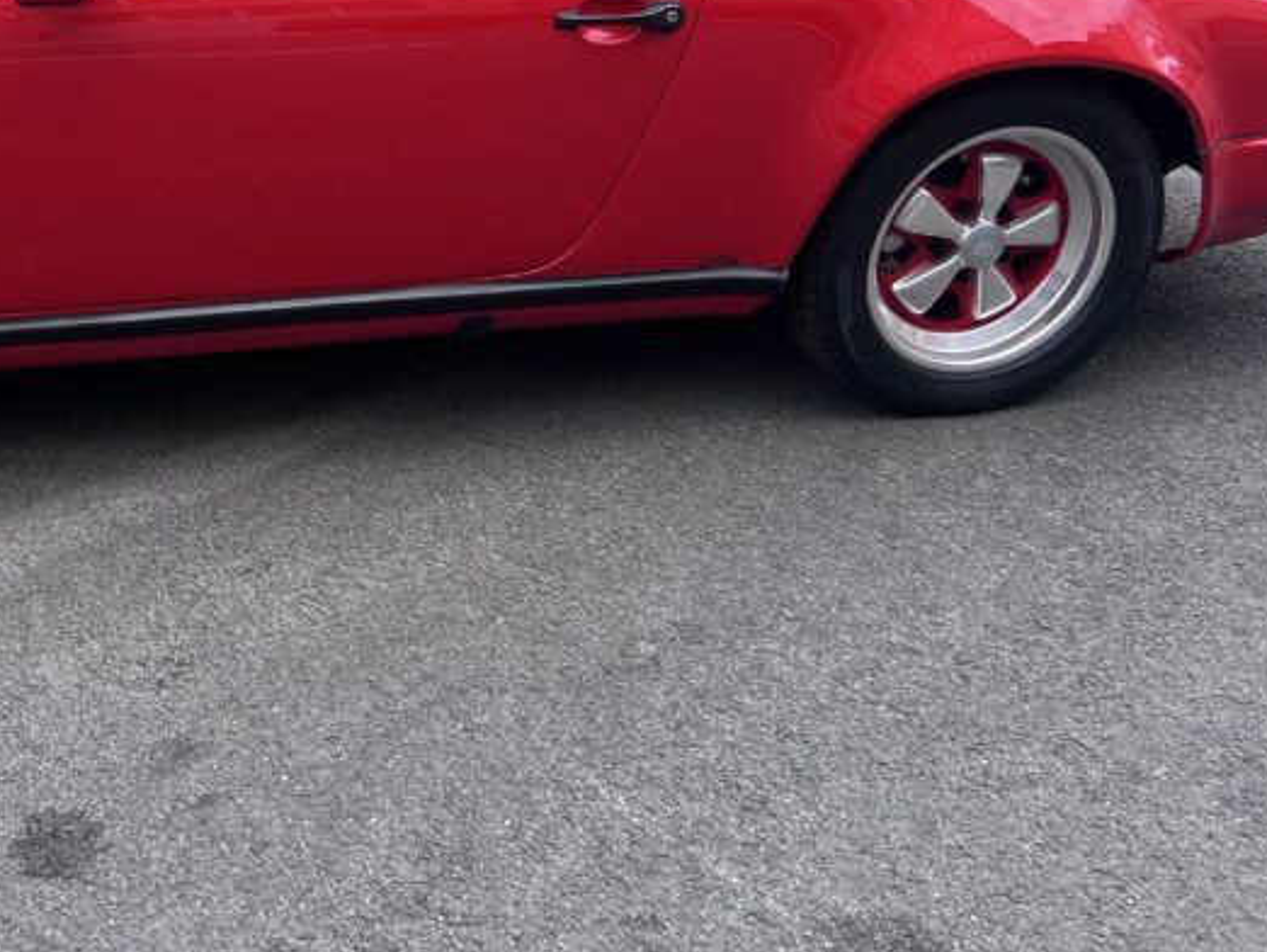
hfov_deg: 35.4
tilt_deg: -18.3
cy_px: 41
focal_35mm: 51
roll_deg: +0.2
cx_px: 136
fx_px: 1868
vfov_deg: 27.2
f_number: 1.5
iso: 50
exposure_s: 1/1000
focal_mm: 5.7
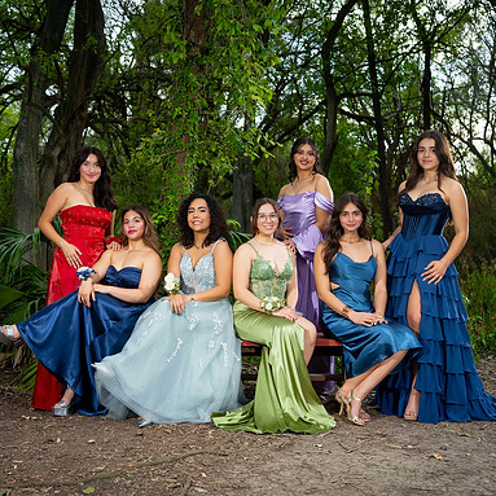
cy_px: 247
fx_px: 729
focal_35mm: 45
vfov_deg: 37.6
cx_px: 247
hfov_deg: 37.6
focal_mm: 35
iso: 160
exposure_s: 1/200
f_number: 3.2
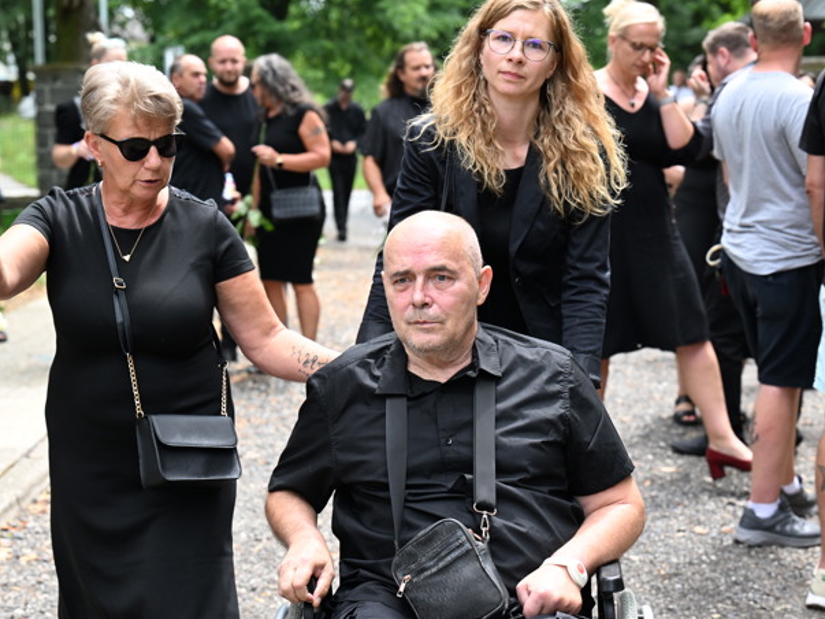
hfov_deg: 25.3
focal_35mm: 77
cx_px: 384
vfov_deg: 19.1
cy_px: 305
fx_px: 1835
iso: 1000
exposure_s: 1/1250
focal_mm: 70
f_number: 5
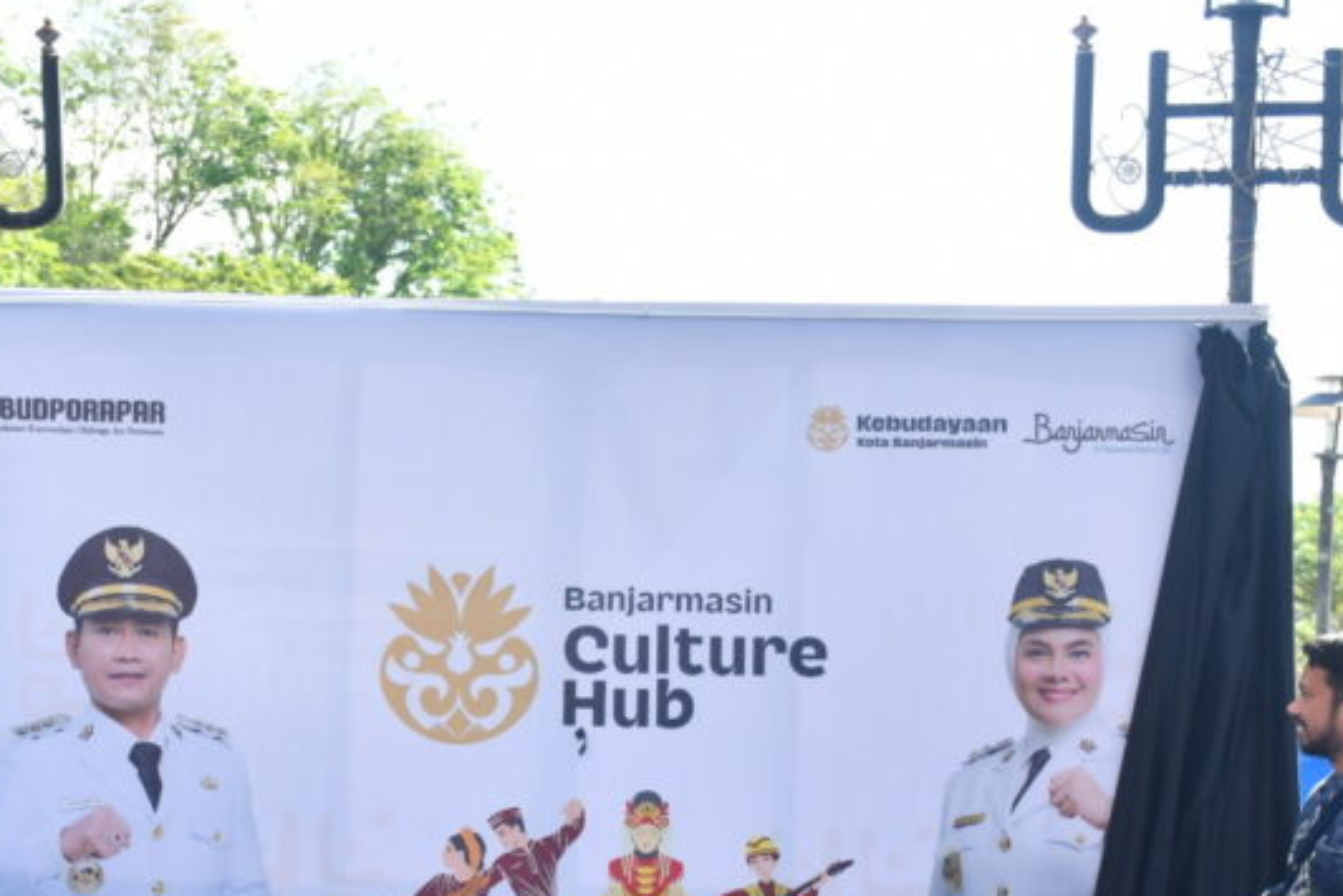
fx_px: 3767
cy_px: 806
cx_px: 528
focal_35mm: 101
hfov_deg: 20.2
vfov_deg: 13.4
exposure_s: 1/800
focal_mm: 35
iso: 500
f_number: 4.2
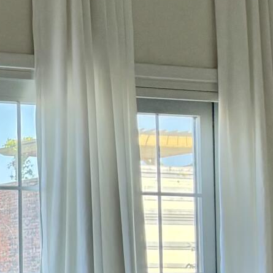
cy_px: 337
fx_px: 1276
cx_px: -482
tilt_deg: -0.4
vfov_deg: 11.9
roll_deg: +1.8
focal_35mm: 143
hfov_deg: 9.9
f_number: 1.78
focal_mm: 6.76
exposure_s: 1/230
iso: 125
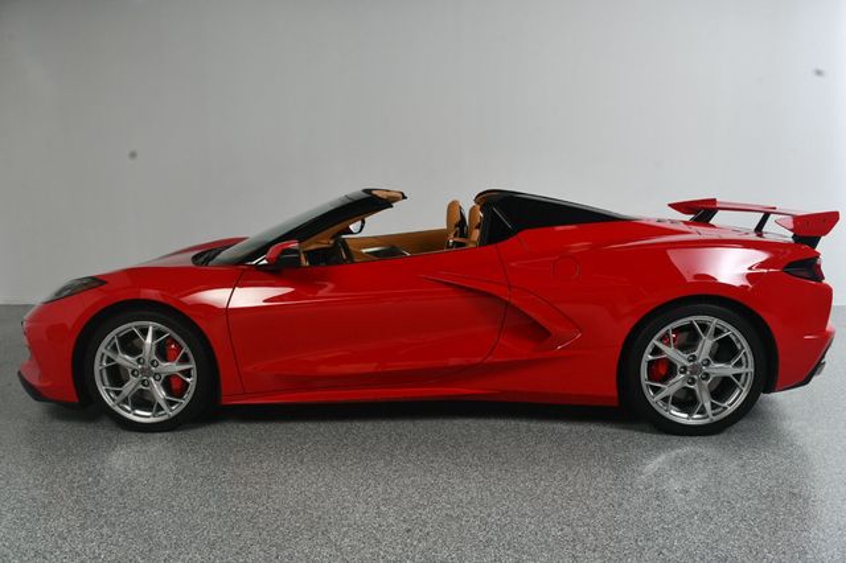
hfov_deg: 62.0
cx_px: 423
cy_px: 282
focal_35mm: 30
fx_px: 705
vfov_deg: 43.6
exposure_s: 1/160
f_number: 13
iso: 100
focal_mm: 20
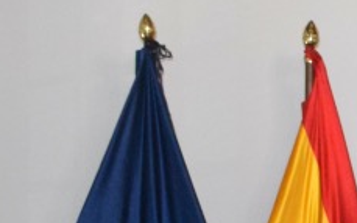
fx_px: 2140
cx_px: 804
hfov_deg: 8.8
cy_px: 497
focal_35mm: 220
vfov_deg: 5.8
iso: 3200
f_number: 3.5
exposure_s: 1/60
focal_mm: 22
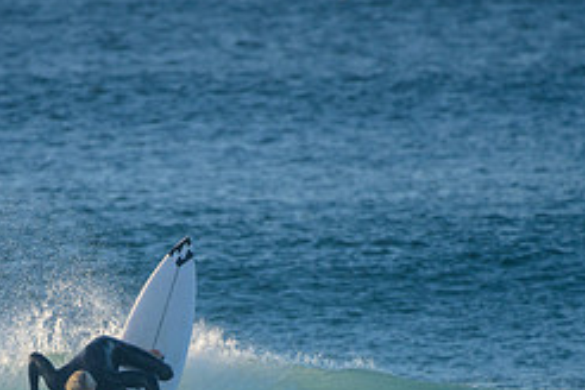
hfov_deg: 1.7
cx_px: 131
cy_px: 429
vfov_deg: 1.2
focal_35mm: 1179
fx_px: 19157
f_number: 5.6
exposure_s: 1/2000
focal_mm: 500
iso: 640
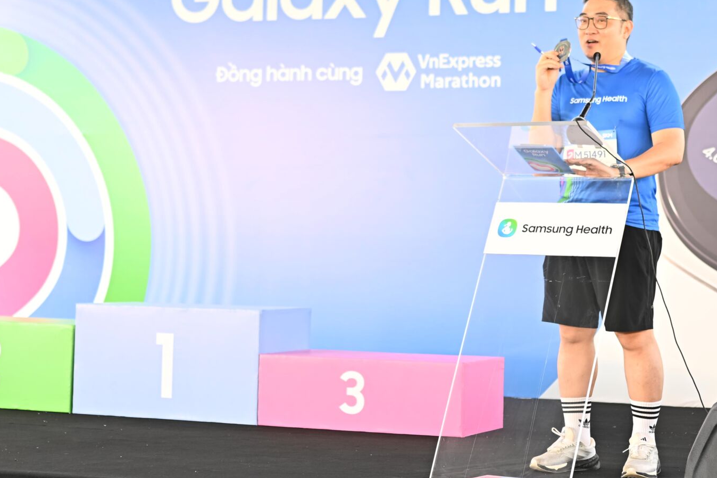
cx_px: 505
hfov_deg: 25.5
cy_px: 161
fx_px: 1573
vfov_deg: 17.2
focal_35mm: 79
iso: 50
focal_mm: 35
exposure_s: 1/200
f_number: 2.2
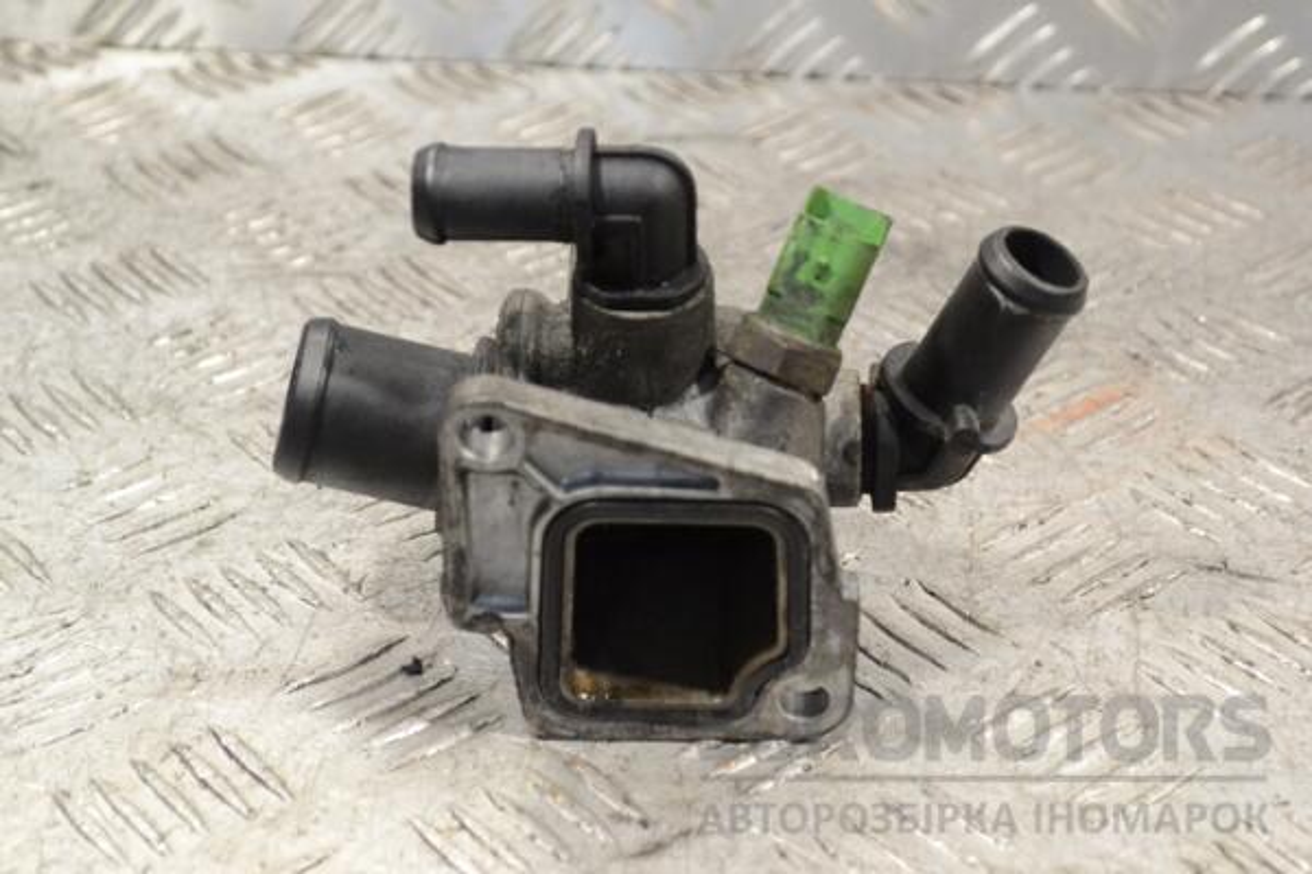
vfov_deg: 18.9
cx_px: 656
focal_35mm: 72
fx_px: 2624
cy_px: 437
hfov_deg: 28.1
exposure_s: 1/200
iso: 3200
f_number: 7.1
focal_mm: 48
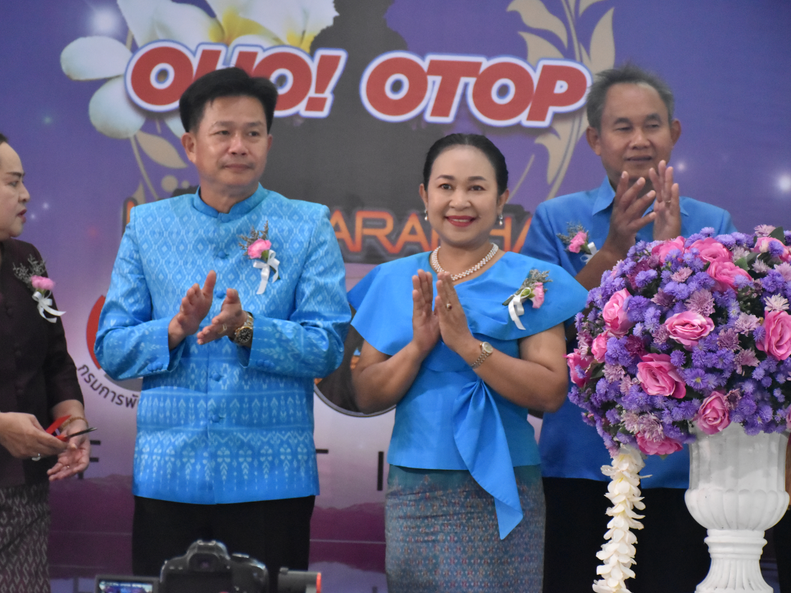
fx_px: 2800
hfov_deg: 16.1
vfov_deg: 12.1
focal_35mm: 123
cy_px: 298
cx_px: 361
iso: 3200
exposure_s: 1/320
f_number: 5
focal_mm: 75
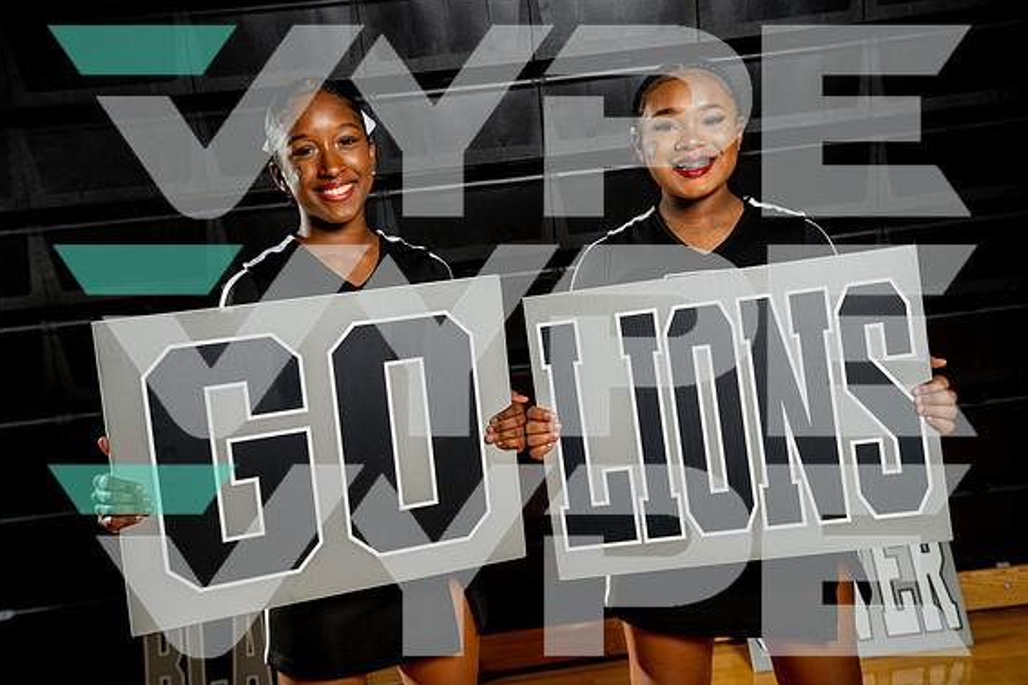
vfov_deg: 30.5
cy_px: 342
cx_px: 515
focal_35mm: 44
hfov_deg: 44.5
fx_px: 1256
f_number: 5.6
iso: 200
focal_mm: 43
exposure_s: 1/250
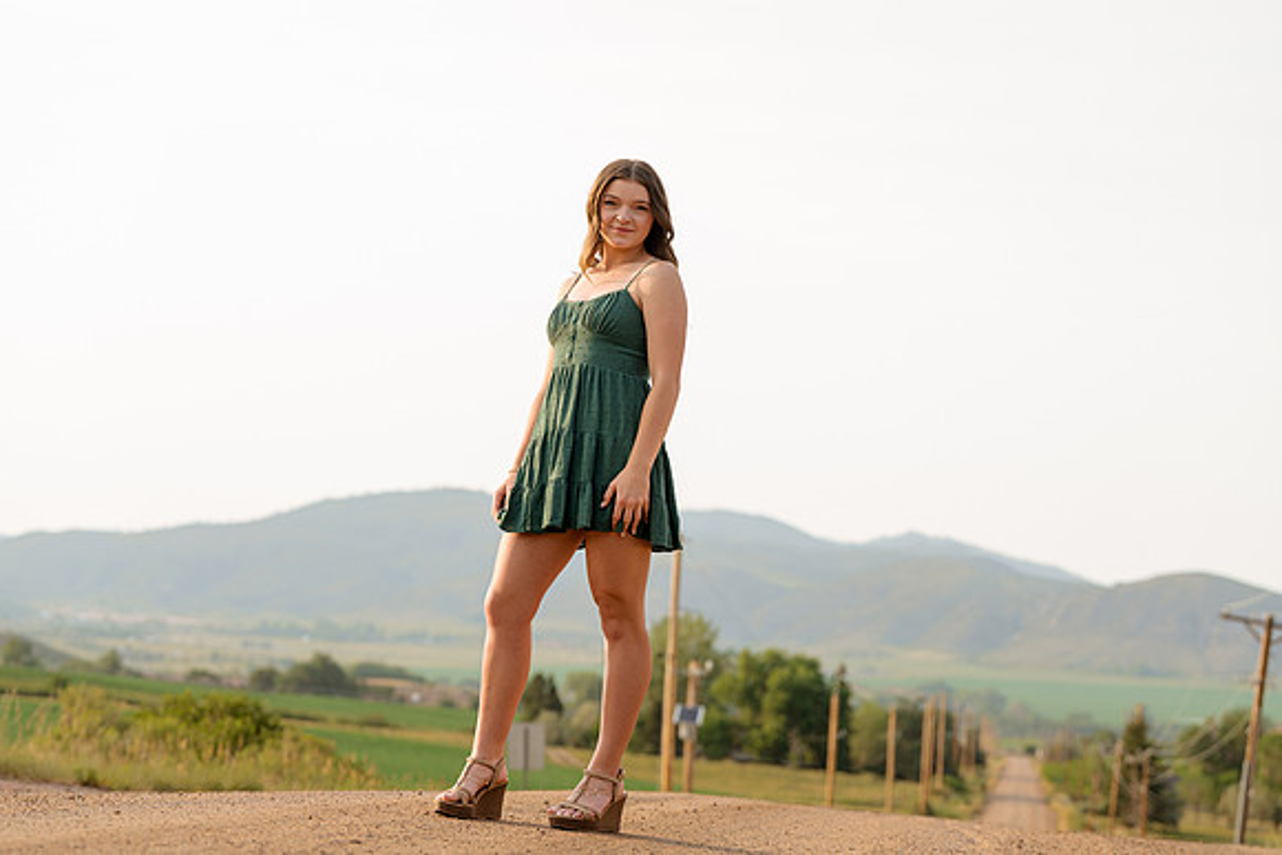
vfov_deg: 15.2
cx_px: 641
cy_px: 428
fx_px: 3206
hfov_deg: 22.6
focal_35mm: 90
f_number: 4
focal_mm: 90
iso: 125
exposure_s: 1/250
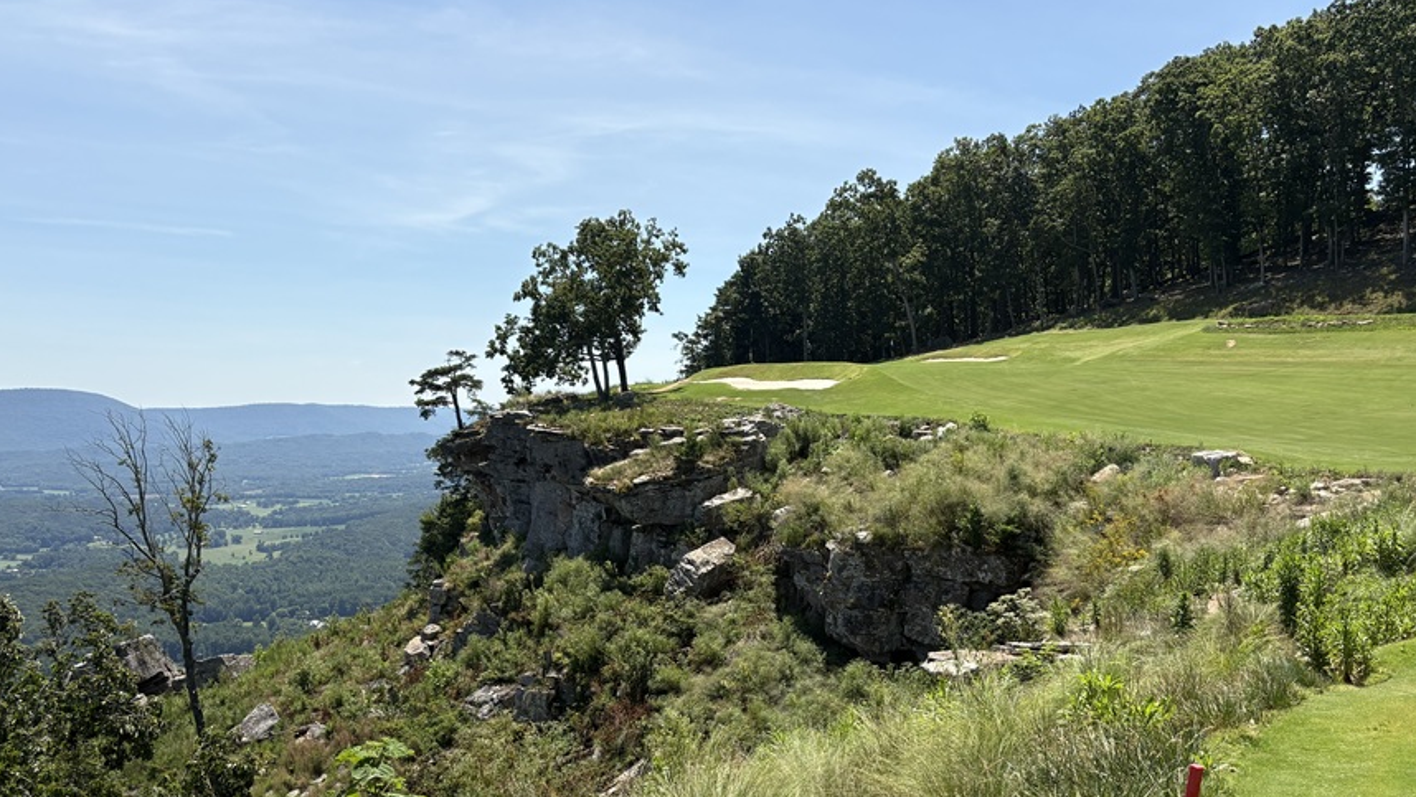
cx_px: 754
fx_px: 1239
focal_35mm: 33
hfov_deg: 59.4
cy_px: 558
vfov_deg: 35.2
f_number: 1.6
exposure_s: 1/2985
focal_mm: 5.96
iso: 50
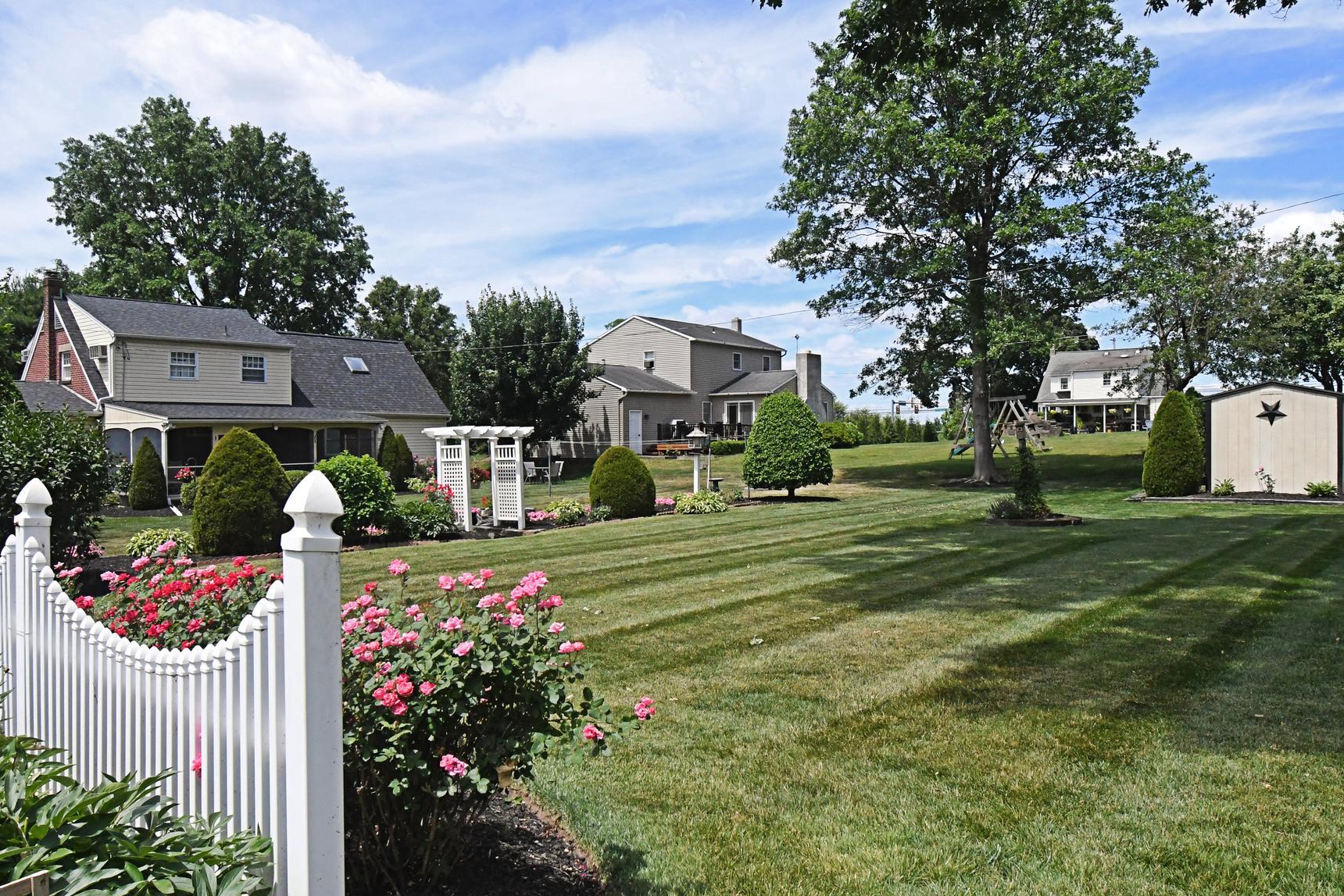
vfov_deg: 51.3
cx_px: 663
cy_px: 446
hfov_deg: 71.5
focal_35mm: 25
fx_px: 933
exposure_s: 1/4000
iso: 2500
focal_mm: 14
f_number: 10
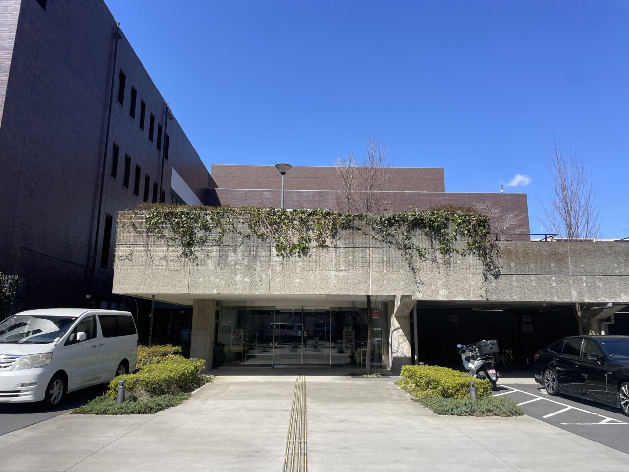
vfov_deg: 53.1
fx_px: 472
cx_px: 314
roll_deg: +0.3
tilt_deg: +11.4
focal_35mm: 26
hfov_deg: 67.3
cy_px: 236
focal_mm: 4.2
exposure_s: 1/4292
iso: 50
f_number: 1.6
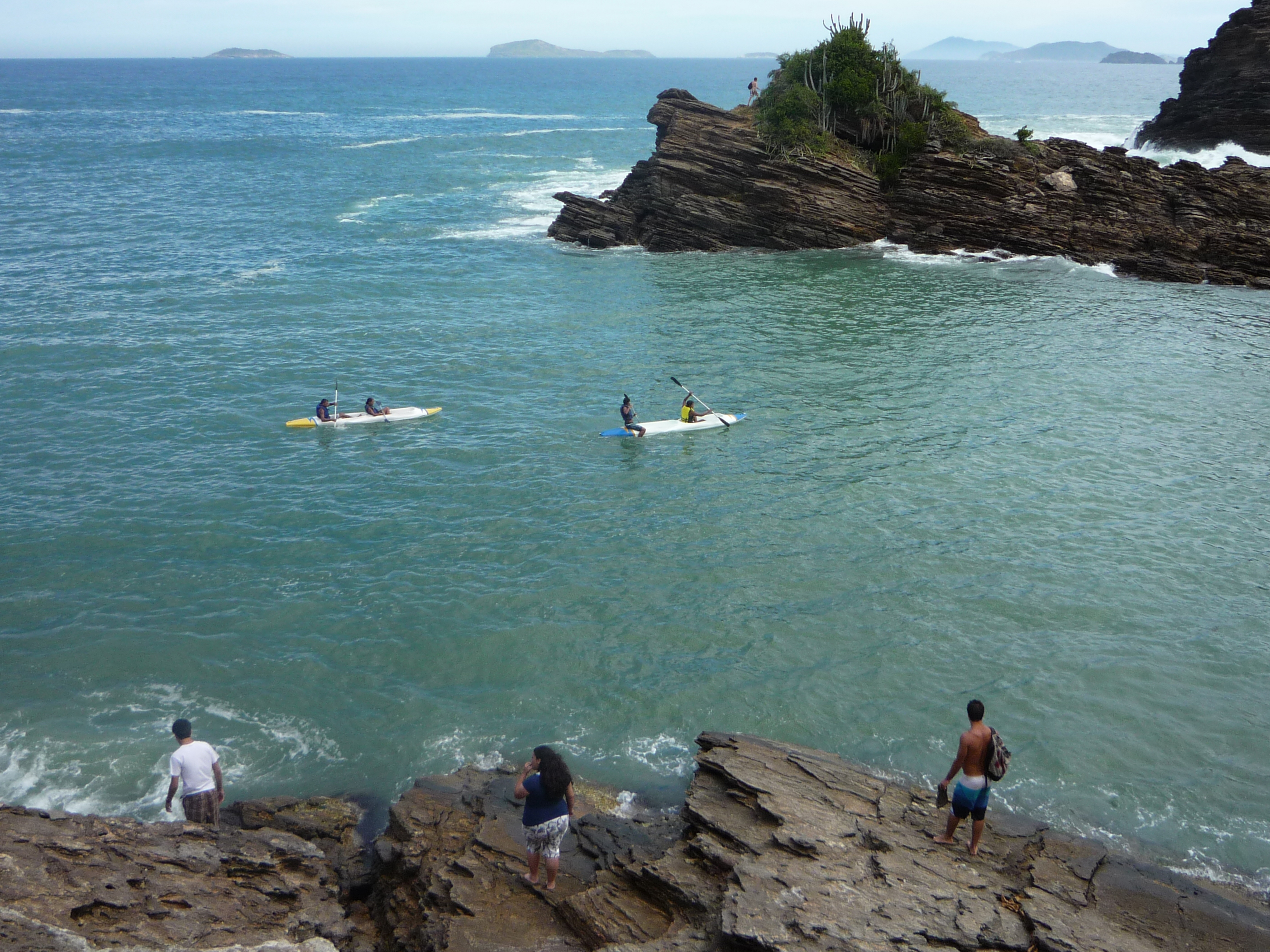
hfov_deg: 47.8
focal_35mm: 39
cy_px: 365
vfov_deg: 36.6
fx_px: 1431
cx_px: 701
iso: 100
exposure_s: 1/500
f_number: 4.5
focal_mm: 5.2
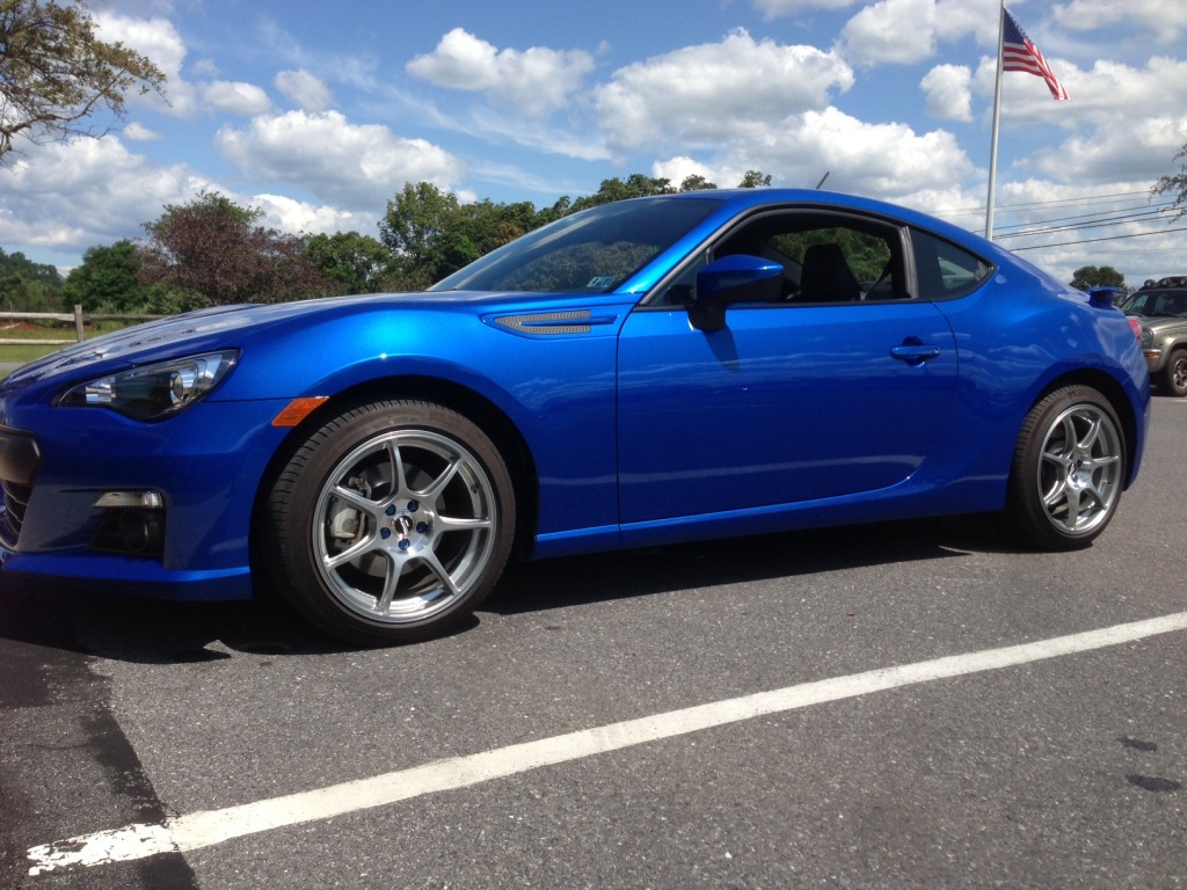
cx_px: 594
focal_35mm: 33
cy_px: 445
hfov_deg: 55.4
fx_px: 1132
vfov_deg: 42.9
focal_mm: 4.1
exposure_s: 1/1595
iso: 50
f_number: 2.4
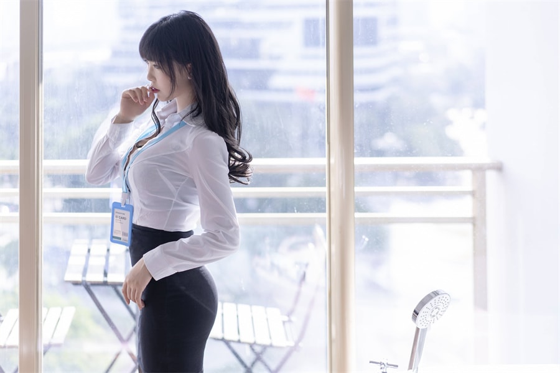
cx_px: 280
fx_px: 855
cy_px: 186
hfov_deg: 36.2
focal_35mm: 55
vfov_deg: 24.6
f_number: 2
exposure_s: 1/250
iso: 100
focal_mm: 55
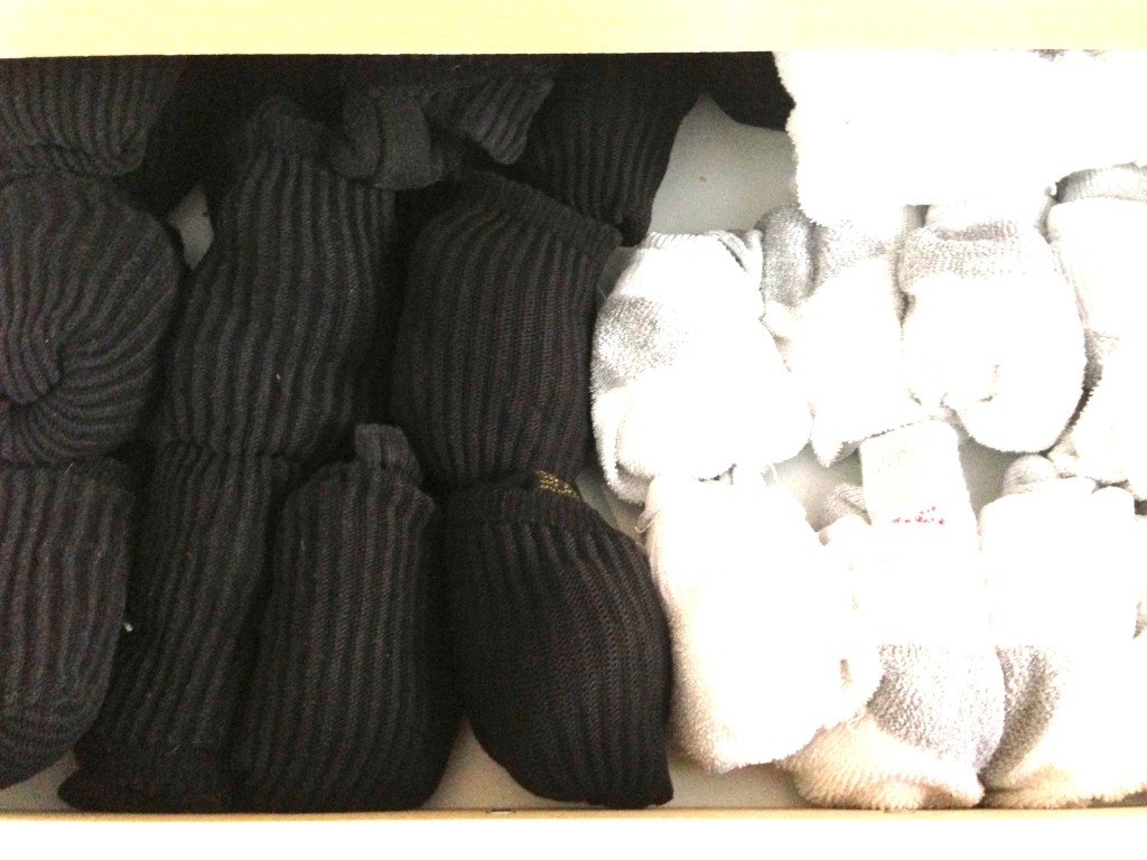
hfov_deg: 55.4
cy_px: 430
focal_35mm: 33
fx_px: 1093
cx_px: 574
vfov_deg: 42.9
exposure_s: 1/15
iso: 500
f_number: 2.4
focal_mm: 4.13
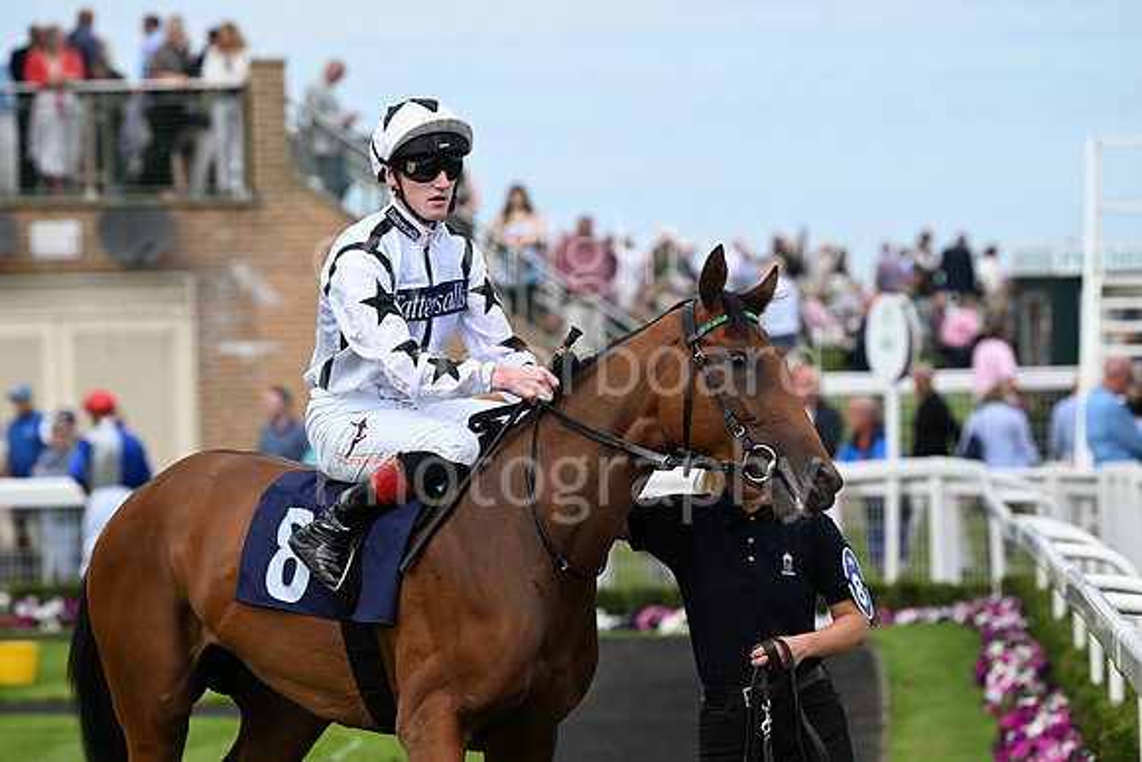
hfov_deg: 10.3
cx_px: 571
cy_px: 381
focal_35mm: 200
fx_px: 6346
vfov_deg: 6.9
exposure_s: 1/2000
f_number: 5
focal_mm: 200
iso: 500
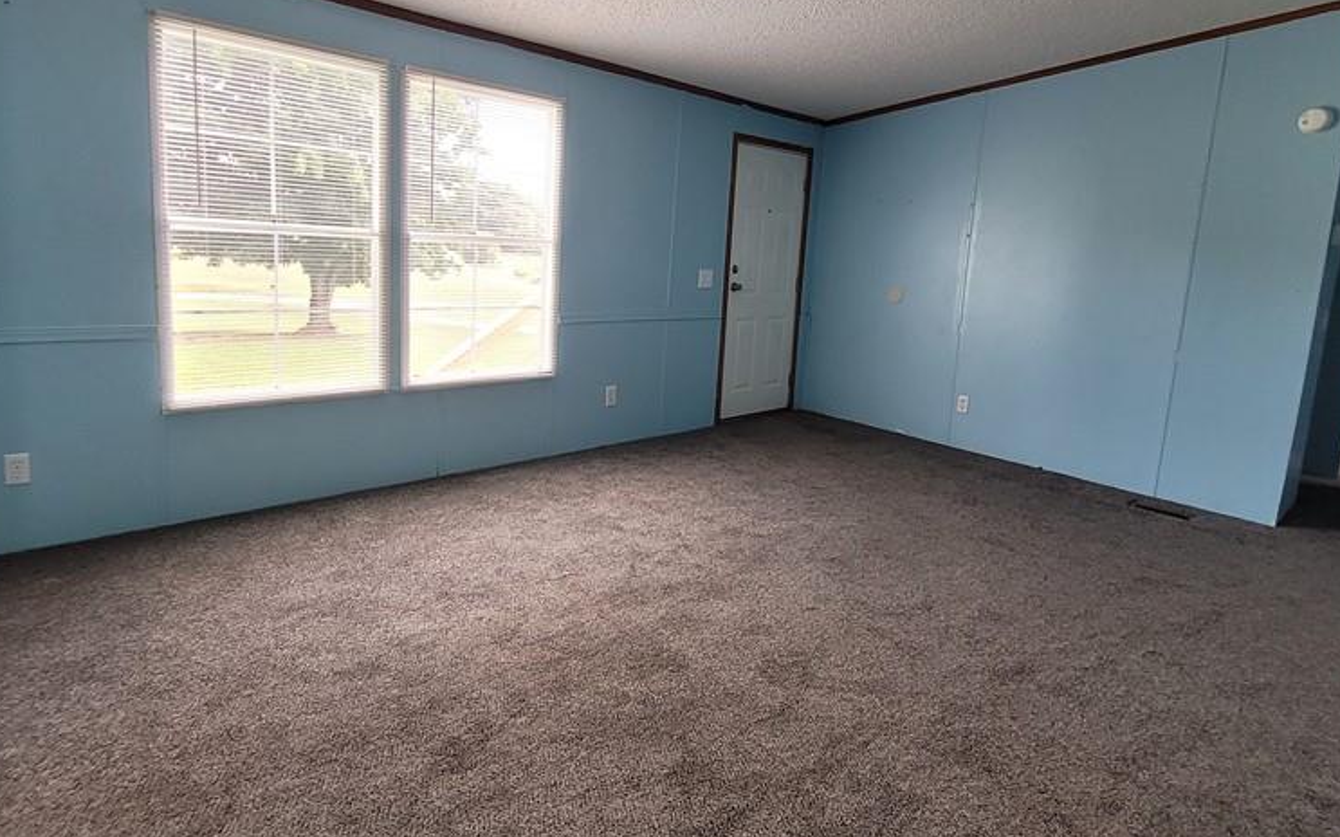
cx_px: 638
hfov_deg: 87.9
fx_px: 694
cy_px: 336
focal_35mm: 19
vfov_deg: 61.7
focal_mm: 1.74
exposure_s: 1/60
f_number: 2.2
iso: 125
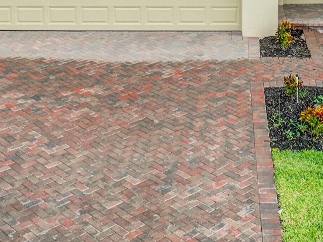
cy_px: -134
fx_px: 737
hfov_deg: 24.6
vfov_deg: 16.7
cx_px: 227
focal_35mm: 79
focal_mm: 12.3
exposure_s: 1/2000
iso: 130
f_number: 2.8
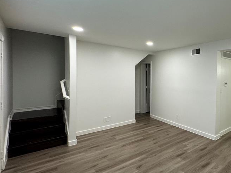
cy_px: 80
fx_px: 147
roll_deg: -0.8
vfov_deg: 61.0
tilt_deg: -0.1
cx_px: 180
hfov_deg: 69.9
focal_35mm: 22
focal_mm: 2.22
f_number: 2.2
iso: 250
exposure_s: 1/120
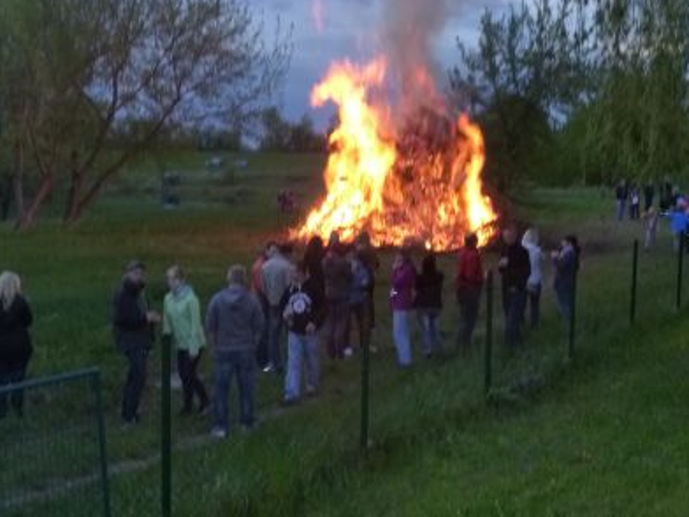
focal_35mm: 51
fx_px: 1015
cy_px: 257
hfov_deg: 37.5
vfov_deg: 28.6
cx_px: 346
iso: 200
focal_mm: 8.9
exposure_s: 1/60
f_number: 3.6
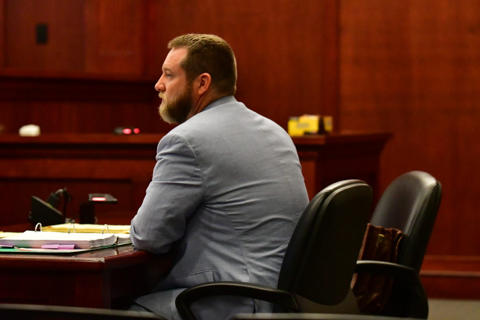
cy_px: 160
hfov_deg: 14.9
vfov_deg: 9.9
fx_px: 1840
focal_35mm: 138
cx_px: 240
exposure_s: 1/1000
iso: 8000
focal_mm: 92
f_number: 2.8
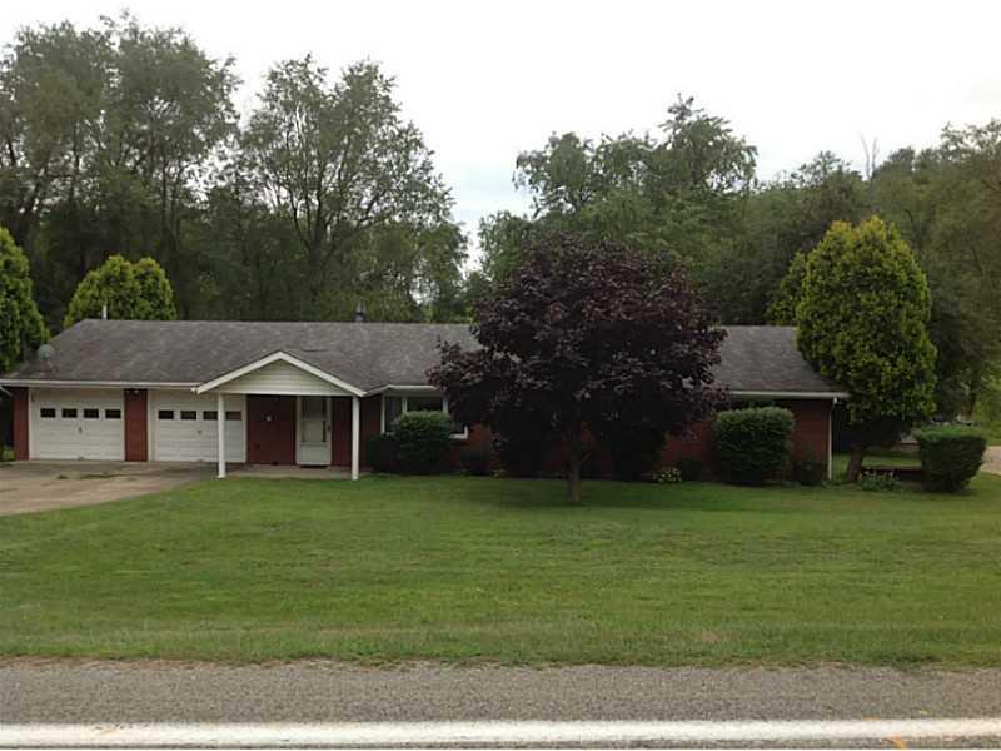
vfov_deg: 40.7
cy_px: 376
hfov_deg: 52.6
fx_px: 1012
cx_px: 500
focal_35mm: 35
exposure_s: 1/369
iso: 50
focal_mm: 4.28
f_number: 2.4
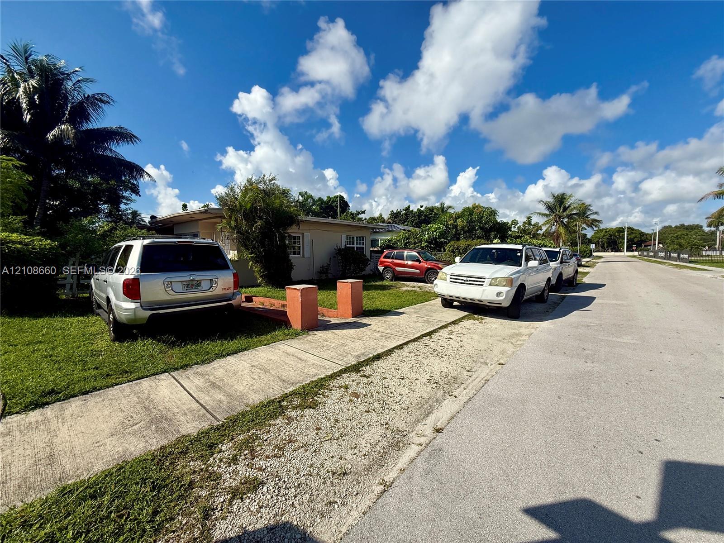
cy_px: 272
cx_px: 362
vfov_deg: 85.7
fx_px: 293
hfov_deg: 102.1
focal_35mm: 14
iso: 50
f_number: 2.2
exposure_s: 1/2841
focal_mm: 2.22
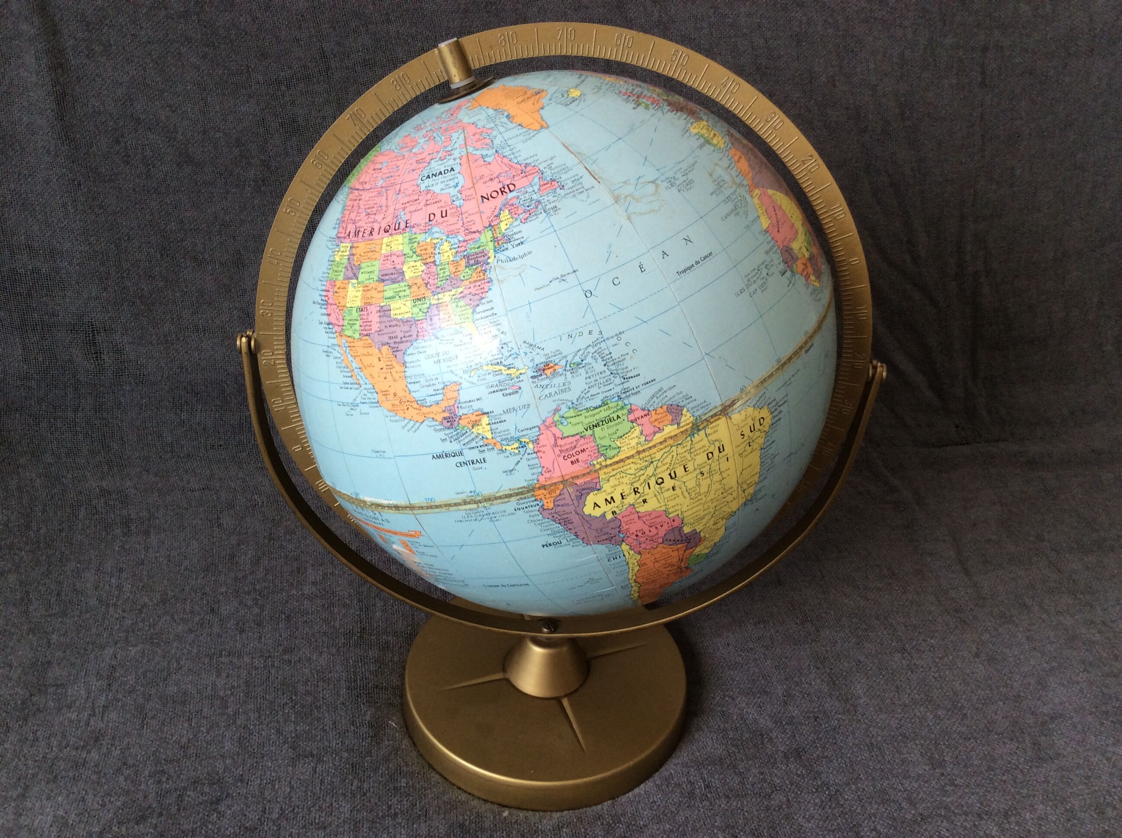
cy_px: 419
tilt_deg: -37.7
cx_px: 561
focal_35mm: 32
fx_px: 1036
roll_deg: -1.6
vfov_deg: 44.1
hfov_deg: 56.9
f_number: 2.4
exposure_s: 1/25
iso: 40
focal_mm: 3.3
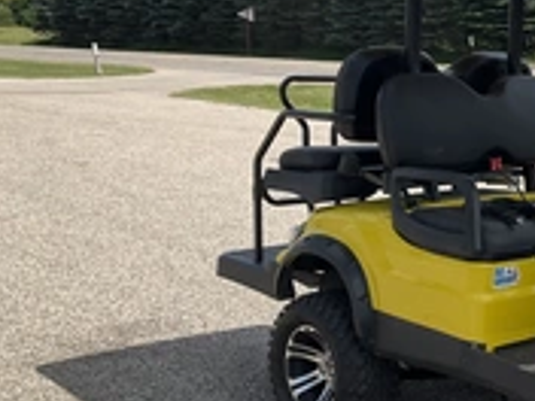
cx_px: 532
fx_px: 1020
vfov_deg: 22.3
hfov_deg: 27.7
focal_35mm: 66
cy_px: 213
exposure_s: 1/1848
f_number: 1.8
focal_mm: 3
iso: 25
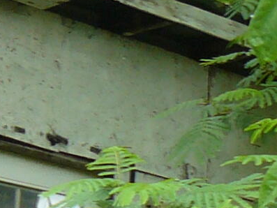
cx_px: 178
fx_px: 2177
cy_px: 322
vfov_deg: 5.4
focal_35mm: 272
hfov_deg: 7.3
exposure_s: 1/125
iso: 100
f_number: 2.8
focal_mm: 6
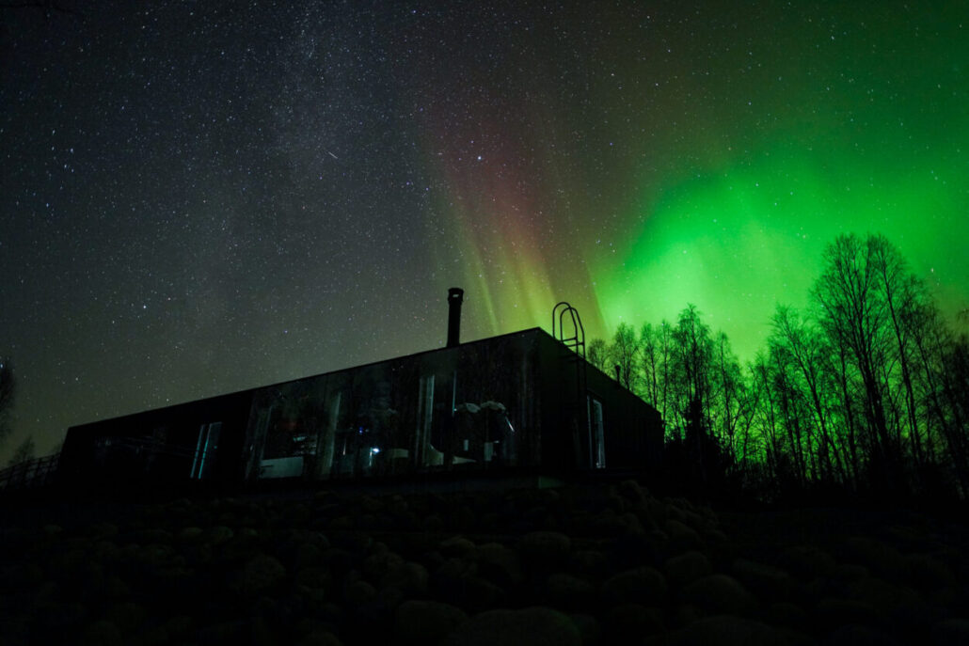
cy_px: 323
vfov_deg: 61.9
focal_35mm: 20
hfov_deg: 84.0
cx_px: 484
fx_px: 538
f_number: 1.4
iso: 2500
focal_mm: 20
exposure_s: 3.2
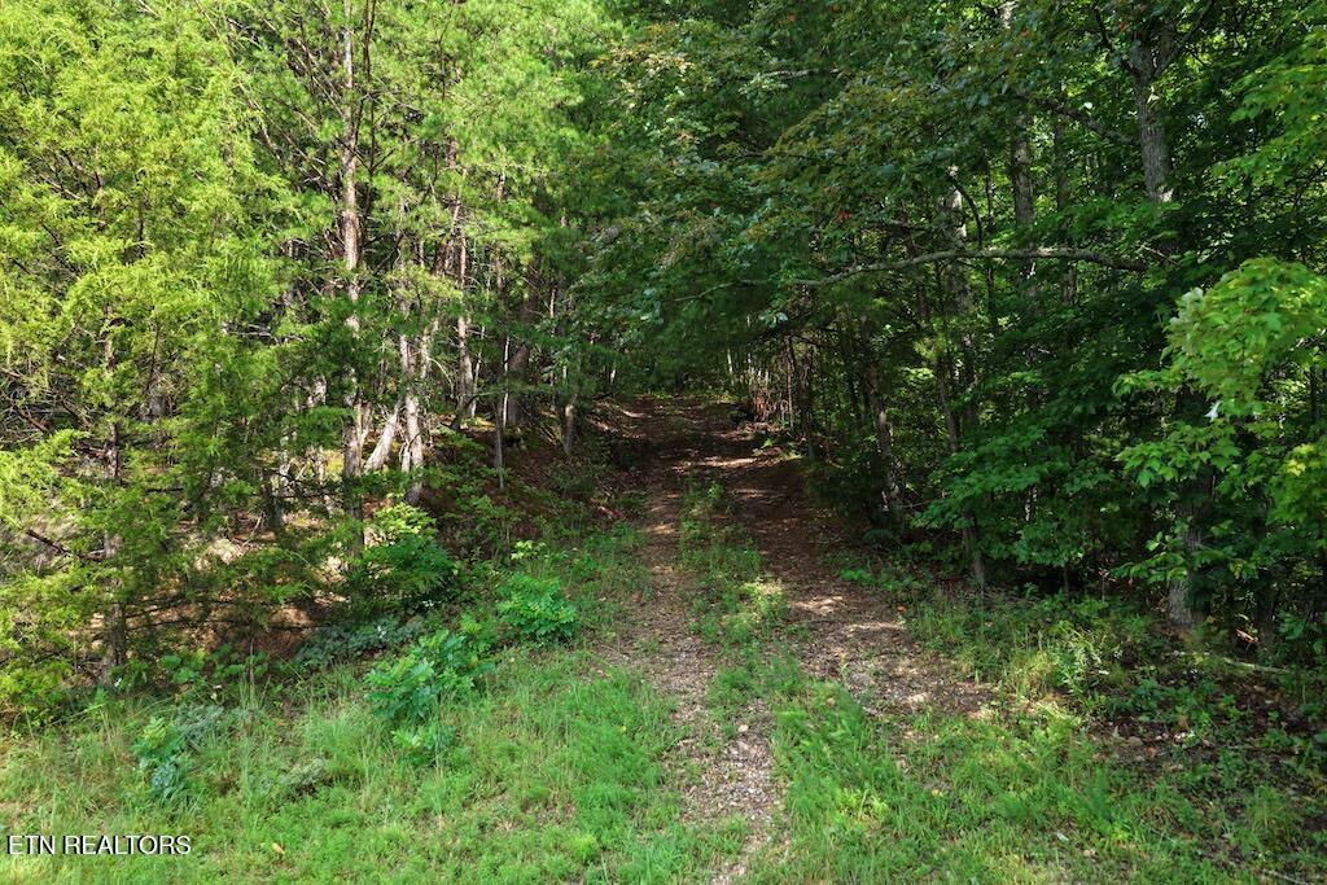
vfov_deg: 46.4
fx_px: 1032
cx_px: 664
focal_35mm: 28
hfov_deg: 65.5
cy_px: 442
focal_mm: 14.45
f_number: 2.8
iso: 100
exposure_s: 1/15
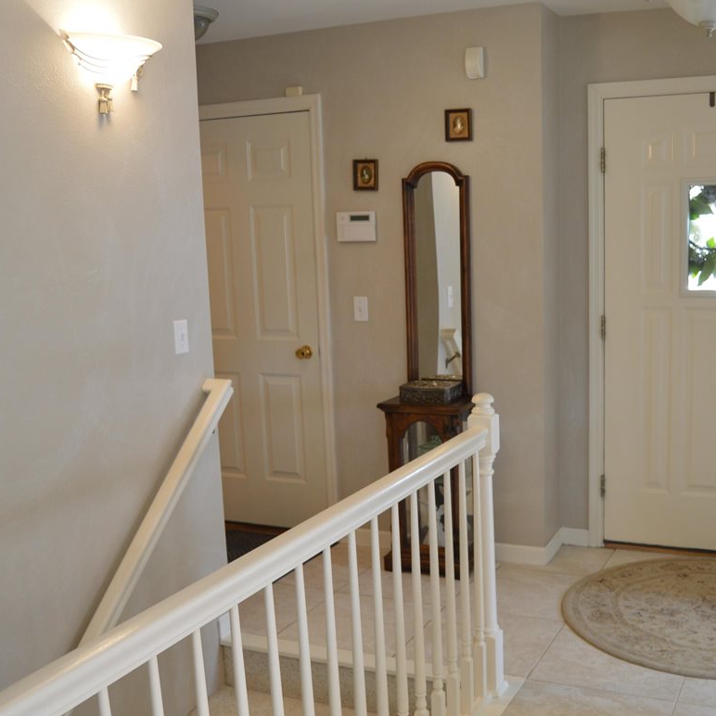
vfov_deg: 43.8
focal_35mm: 38
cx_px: 465
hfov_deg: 43.4
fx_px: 889
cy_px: 378
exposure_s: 1/60
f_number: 3.5
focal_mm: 18
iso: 500
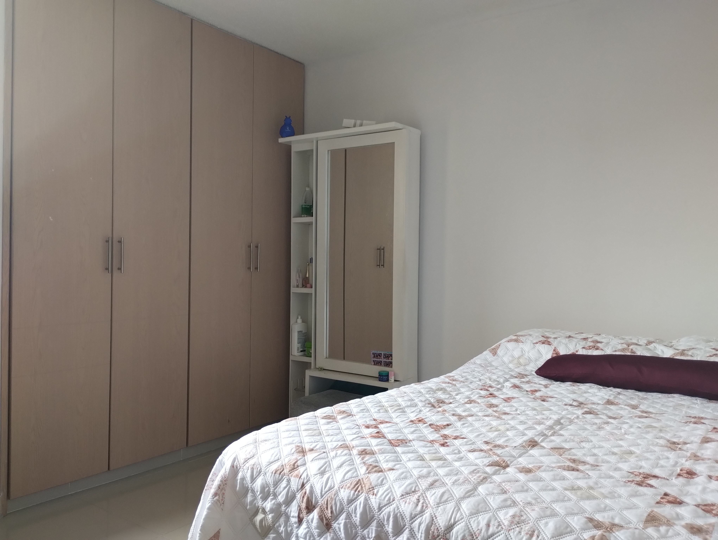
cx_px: 359
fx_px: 582
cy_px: 270
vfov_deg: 49.9
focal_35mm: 28
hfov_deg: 63.4
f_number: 1.8
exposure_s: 1/30
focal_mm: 4.27
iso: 559
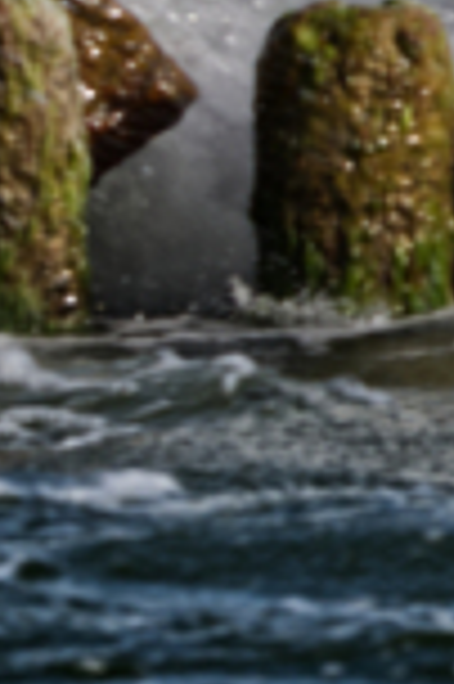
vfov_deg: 2.1
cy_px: -308
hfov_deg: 1.4
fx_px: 18712
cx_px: 1960
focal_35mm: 987
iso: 100
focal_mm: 150
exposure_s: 1/250
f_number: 8
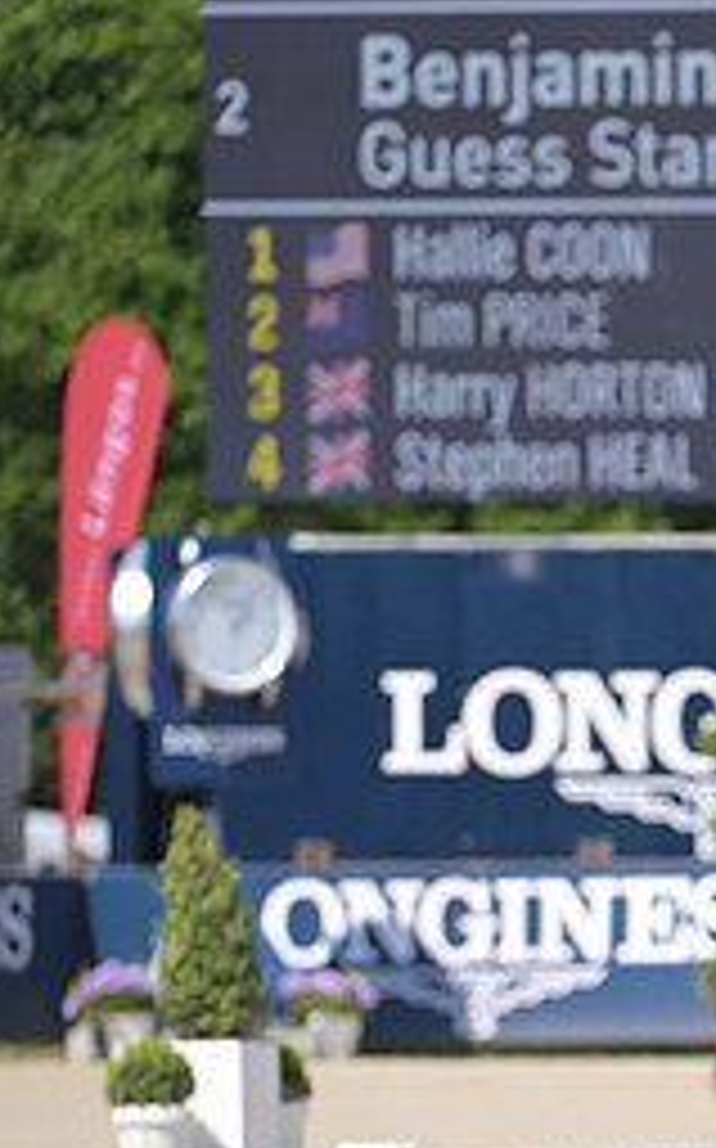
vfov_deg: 3.5
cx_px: 1198
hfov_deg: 2.2
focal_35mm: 603
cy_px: 745
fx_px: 18858
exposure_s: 1/1250
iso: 280
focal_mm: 260
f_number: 5
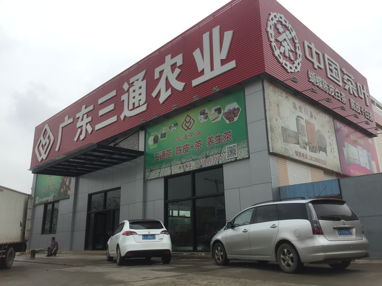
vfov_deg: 48.2
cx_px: 191
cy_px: 143
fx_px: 320
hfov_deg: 61.7
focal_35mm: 29
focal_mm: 4.15
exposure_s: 1/775
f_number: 2.2
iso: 32
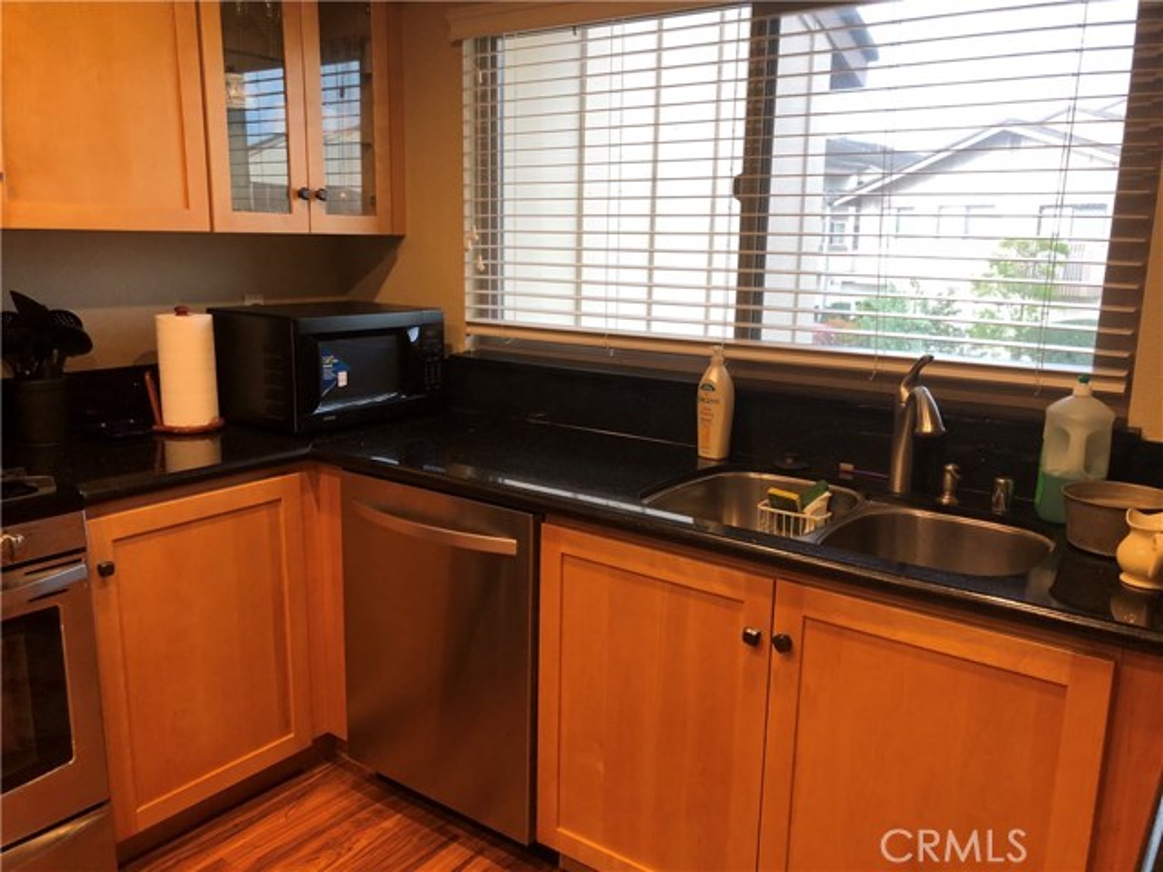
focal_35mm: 28
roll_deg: -0.2
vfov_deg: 49.7
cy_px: 436
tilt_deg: -12.7
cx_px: 582
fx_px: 941
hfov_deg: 63.4
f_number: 1.8
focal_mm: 3.99
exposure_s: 1/30
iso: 40
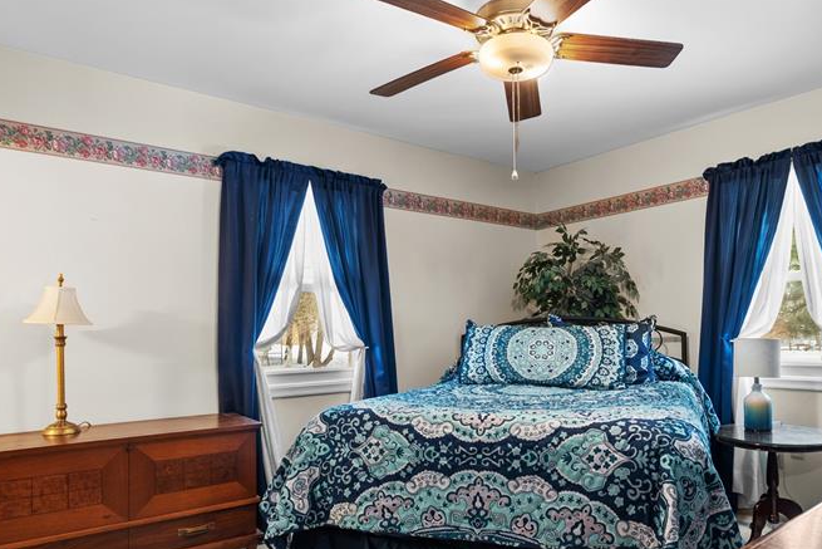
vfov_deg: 49.5
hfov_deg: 69.5
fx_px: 589
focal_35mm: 26
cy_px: 340
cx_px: 469
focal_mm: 16.5
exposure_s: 2.5
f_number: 8
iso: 250
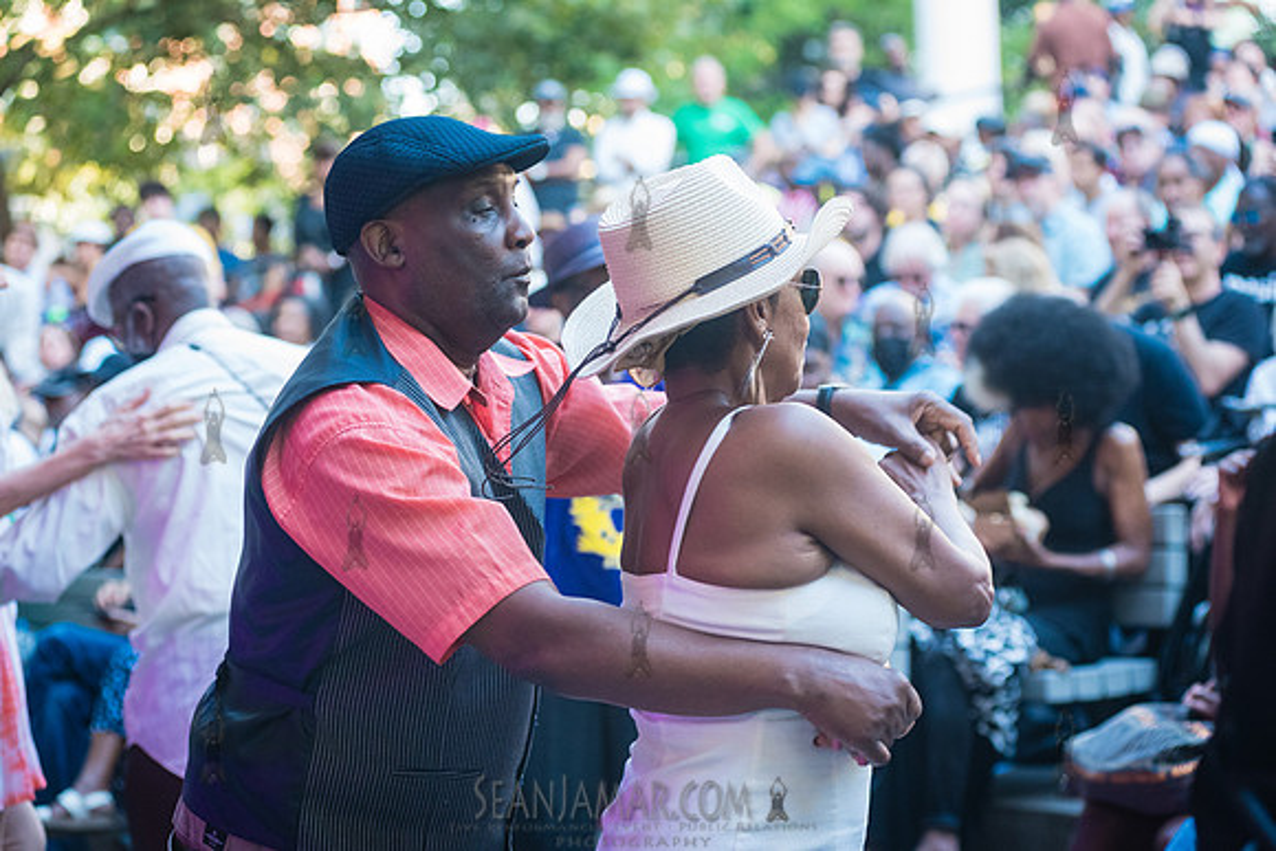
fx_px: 2836
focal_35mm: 80
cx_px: 638
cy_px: 426
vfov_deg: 17.1
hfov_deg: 25.4
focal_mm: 80
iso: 3200
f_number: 4
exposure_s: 1/400
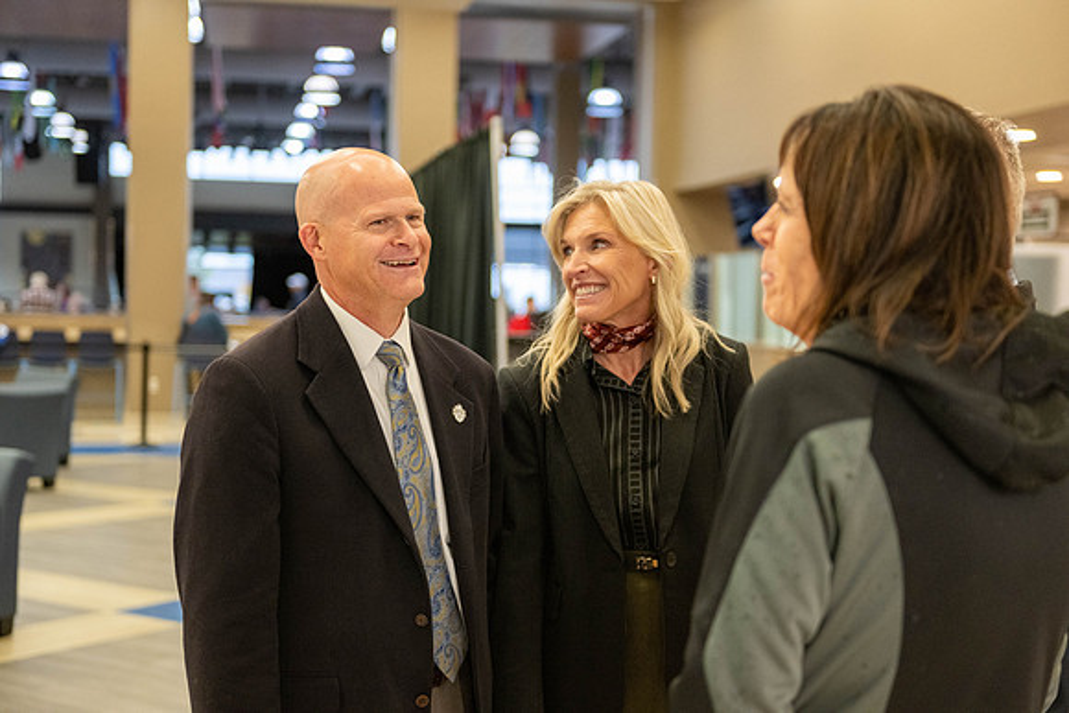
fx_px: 1663
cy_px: 356
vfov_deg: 24.2
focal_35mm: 56
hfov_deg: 35.6
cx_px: 534
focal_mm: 56
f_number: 2.8
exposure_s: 1/250
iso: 2000
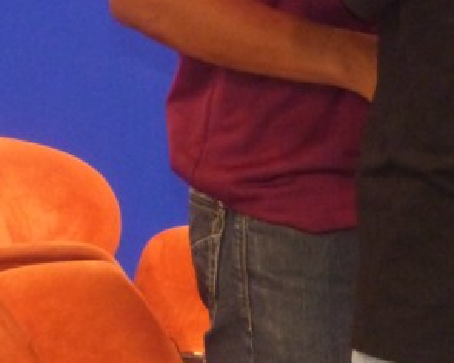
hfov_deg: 6.3
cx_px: 419
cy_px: -115
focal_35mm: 308
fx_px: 4138
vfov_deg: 5.0
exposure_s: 1/60
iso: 400
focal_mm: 16.5
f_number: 3.4
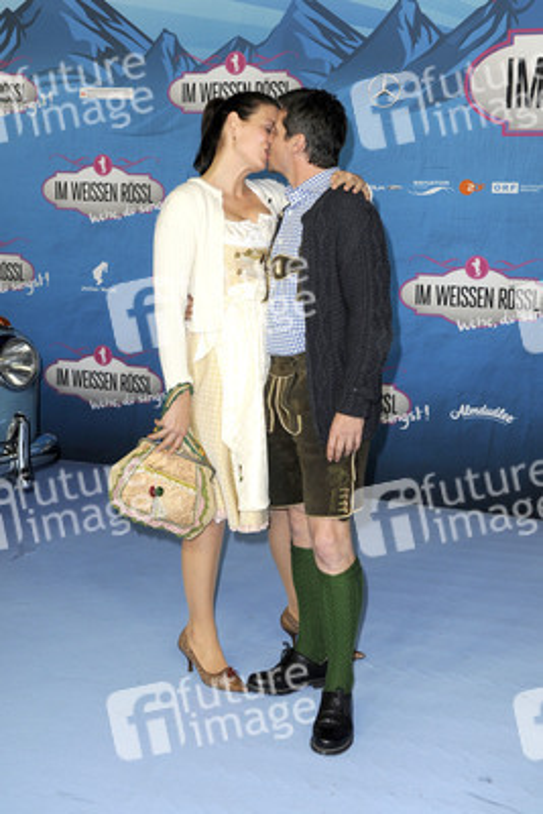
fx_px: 1085
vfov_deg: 41.1
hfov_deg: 28.1
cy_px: 407
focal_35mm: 48
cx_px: 272
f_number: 5
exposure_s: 1/200
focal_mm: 48
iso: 1000
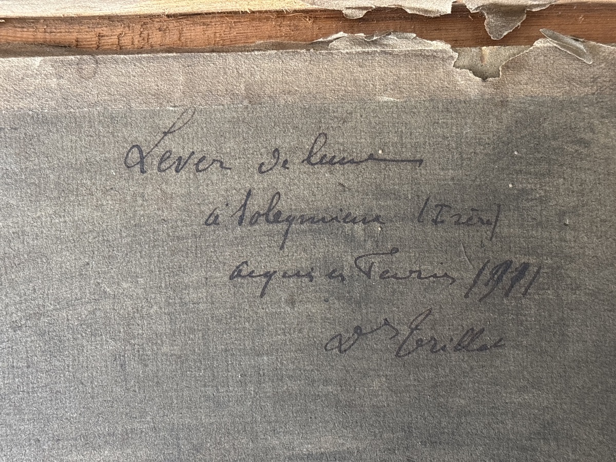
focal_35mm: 52
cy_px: 231
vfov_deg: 28.0
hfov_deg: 36.8
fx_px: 925
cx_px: 308
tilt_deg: -89.4
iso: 160
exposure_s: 1/45
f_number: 1.6
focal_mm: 5.96
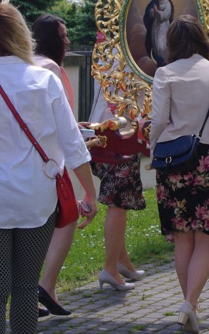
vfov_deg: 11.7
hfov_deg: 7.3
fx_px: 1629
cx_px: 250
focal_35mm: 179
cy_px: 74
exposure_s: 1/1000
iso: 400
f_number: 6.7
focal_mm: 37.5
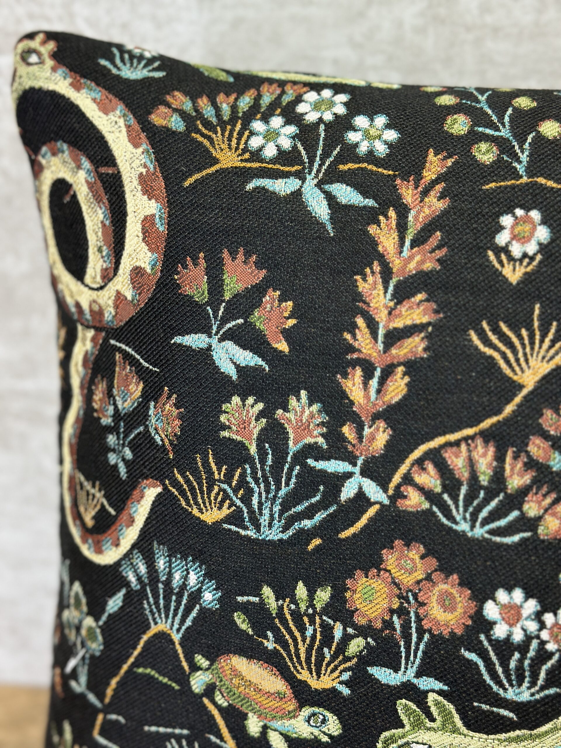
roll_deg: -0.3
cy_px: 374
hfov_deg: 30.3
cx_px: 280
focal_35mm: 48
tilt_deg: -17.7
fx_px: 1037
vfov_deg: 39.7
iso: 100
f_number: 1.78
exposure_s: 1/120
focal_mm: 6.86
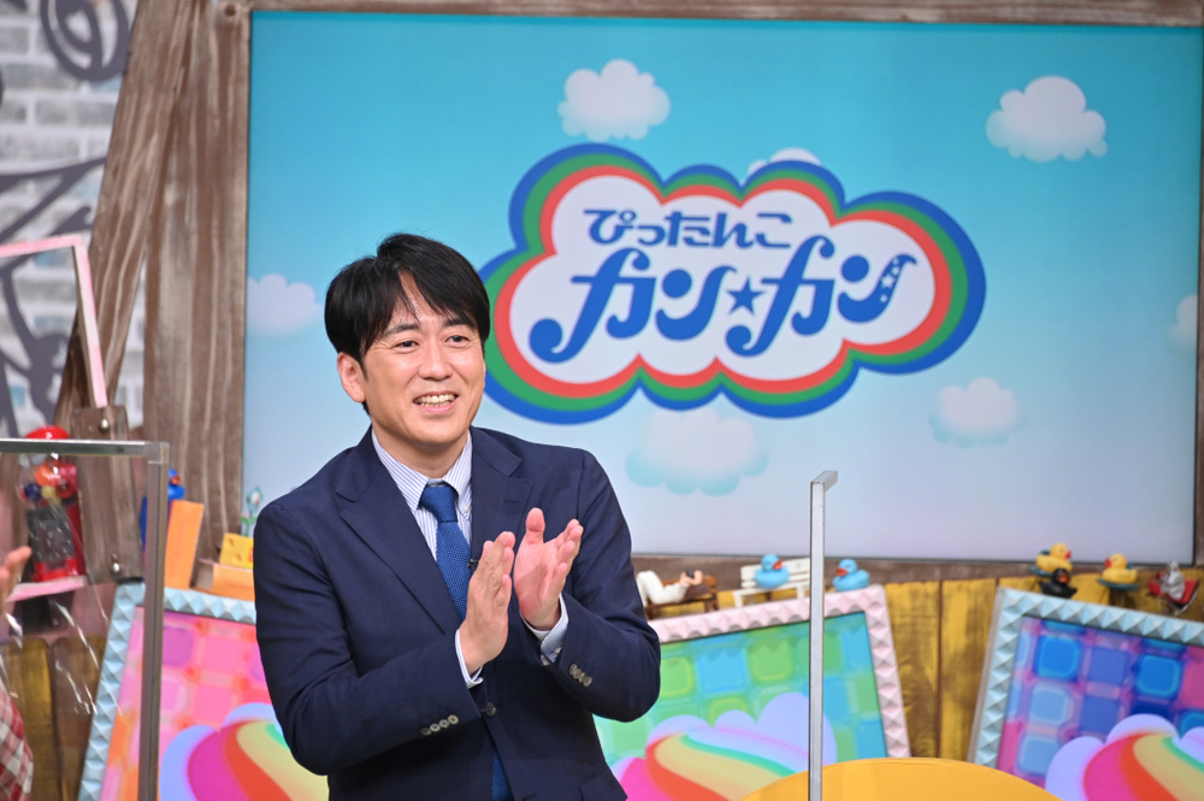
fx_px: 10025
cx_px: 602
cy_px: 400
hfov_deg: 6.9
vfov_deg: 4.6
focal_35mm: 300
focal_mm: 300
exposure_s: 1/200
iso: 2000
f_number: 5.6
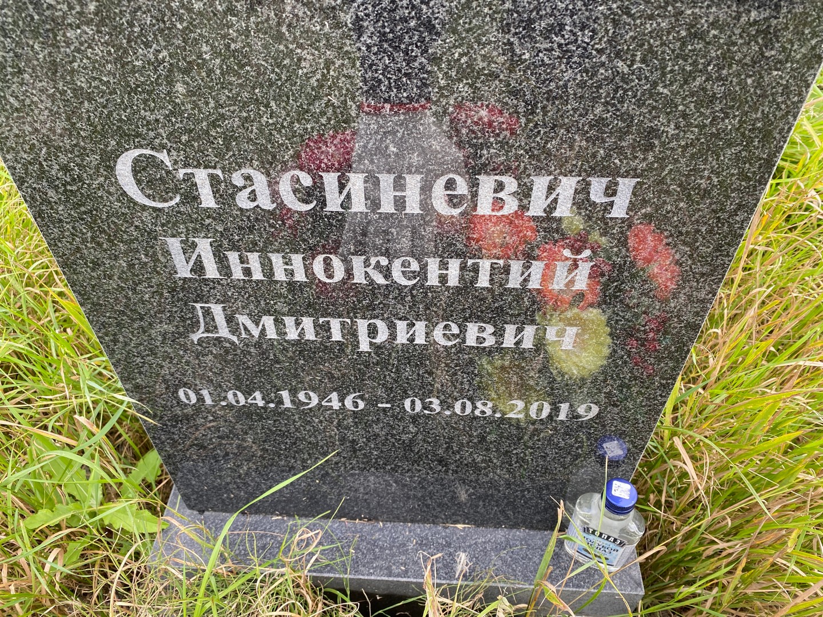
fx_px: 618
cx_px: 412
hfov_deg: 67.3
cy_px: 308
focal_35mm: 26
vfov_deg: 53.1
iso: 32
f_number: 1.8
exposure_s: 1/126
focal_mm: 4.25
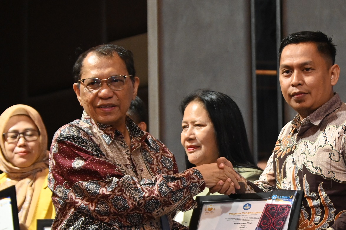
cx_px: 262
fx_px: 3073
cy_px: 178
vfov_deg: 4.3
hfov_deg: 6.4
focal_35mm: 320
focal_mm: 125
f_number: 5.3
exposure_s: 1/80
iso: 2000
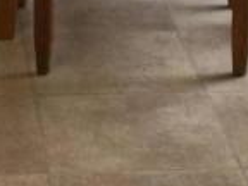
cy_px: -265
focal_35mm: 221
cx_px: 19
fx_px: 1583
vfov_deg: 6.4
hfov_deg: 8.9
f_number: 2.4
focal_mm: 3.3
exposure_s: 1/60
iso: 25
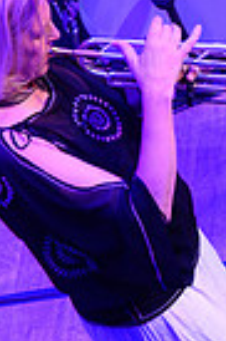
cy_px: -122
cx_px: 243
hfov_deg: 3.2
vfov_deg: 4.7
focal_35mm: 434
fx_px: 4097
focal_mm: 88
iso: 6400
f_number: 5.6
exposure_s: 1/320
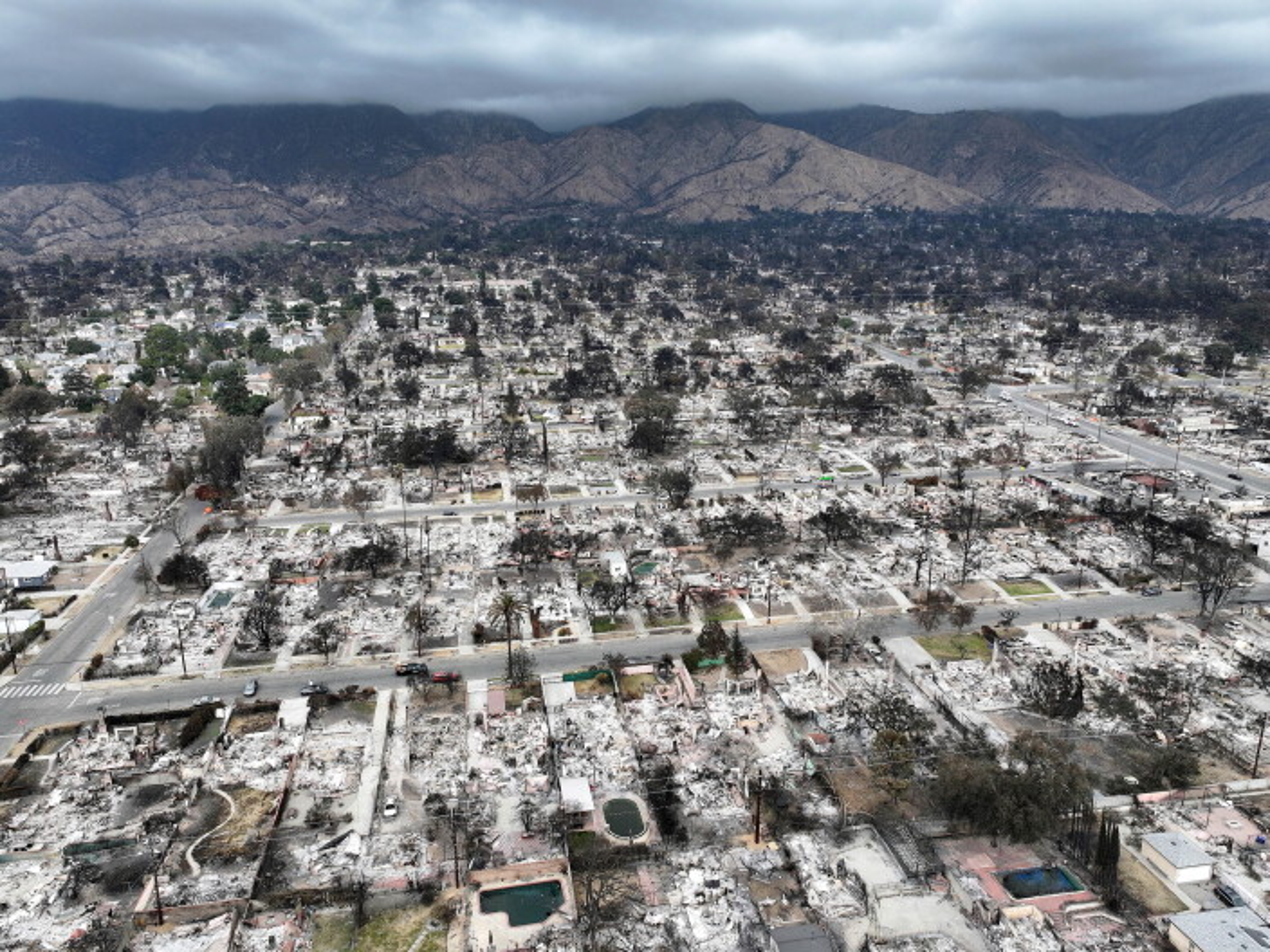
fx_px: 881
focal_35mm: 24
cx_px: 635
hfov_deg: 71.6
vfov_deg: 56.8
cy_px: 476
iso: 100
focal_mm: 12.29
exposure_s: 1/40
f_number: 2.8
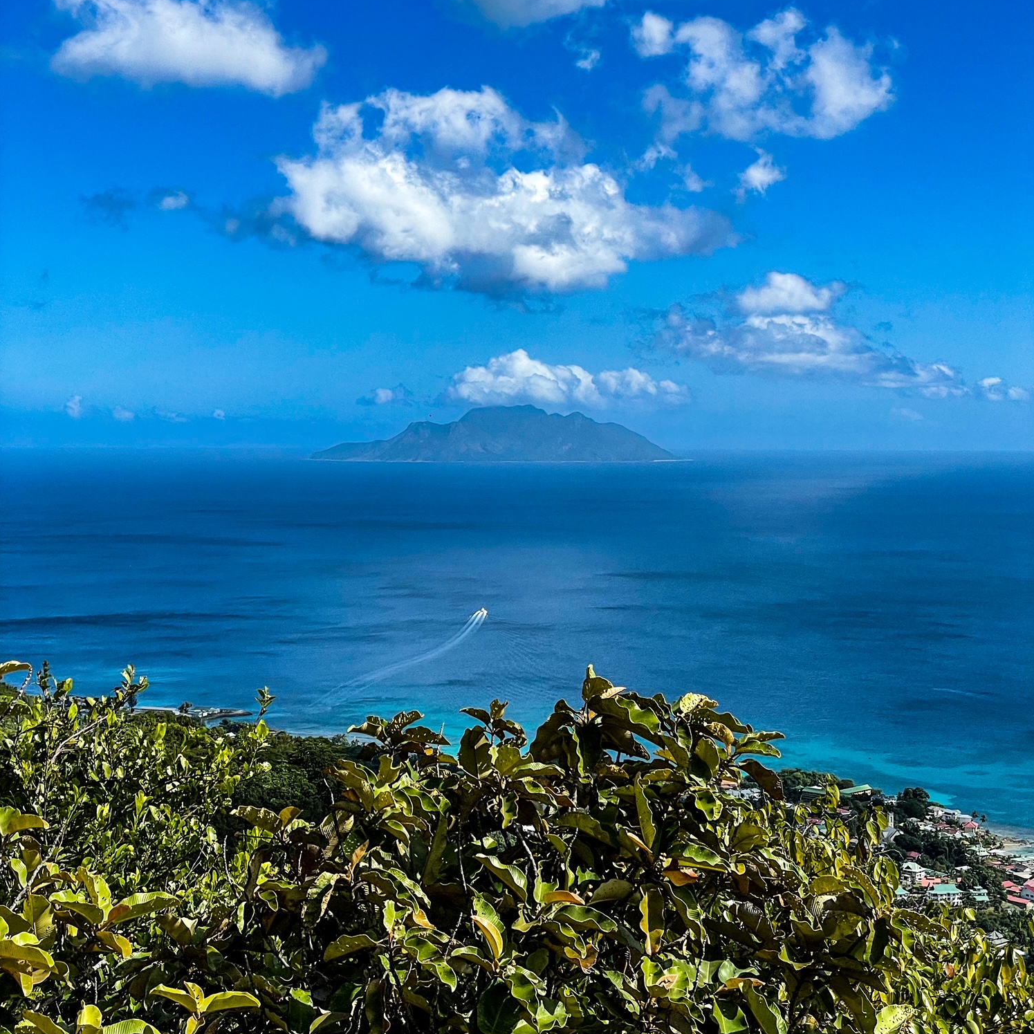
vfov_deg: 27.7
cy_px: 410
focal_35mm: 62
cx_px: 521
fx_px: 2095
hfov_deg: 27.7
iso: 25
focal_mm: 6
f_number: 2
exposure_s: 1/2400
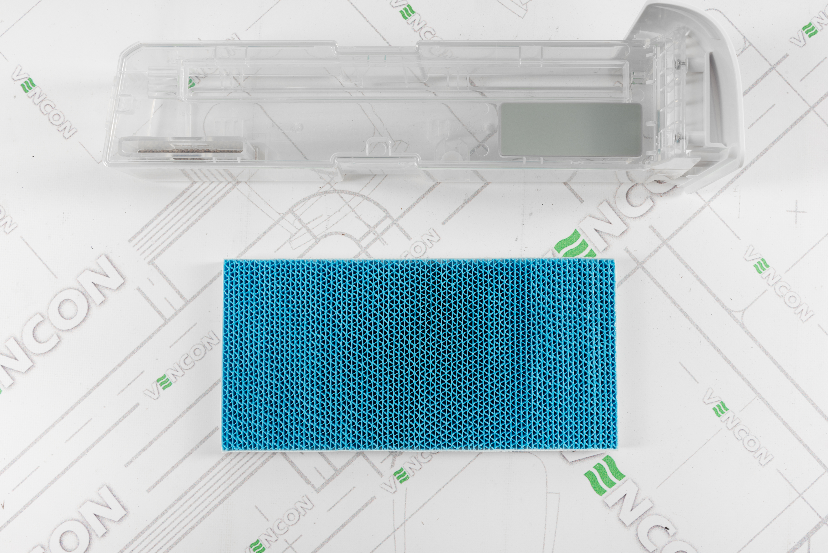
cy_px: 276
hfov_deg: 42.7
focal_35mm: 46
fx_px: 1058
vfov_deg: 29.3
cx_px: 414
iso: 100
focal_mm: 46
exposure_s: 1/125
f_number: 13
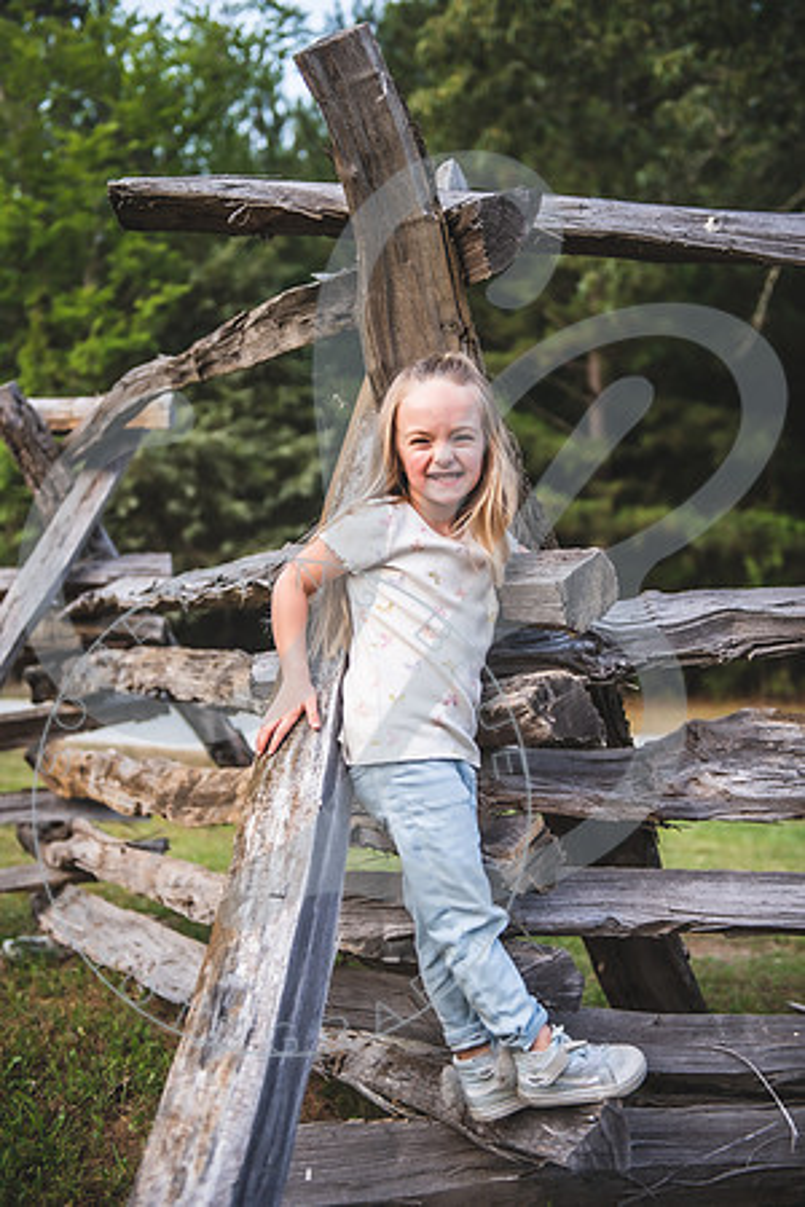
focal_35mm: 44
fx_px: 1476
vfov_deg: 44.5
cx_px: 402
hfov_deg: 30.5
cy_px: 604
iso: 100
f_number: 2.8
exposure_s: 1/200
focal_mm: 44
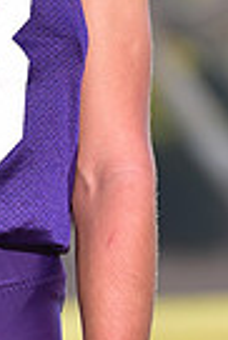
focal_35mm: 851
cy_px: -122
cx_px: -49
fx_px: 8063
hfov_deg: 1.6
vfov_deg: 2.4
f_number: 5
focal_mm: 200
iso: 100
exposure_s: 1/250
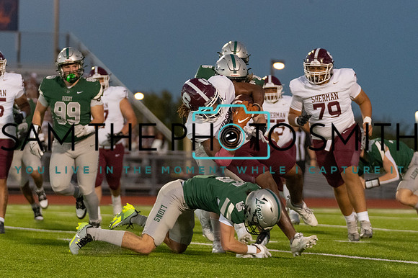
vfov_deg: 6.5
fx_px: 2450
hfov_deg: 9.8
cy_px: 107
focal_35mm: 211
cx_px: 183
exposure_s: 1/1250
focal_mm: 123
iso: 5000
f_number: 2.8
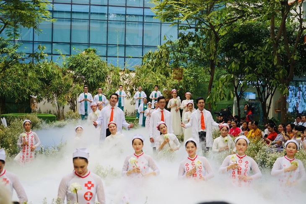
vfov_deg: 23.8
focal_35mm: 57
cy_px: 102
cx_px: 153
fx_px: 485
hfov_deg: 35.0
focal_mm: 57
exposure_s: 1/160
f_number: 5
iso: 500
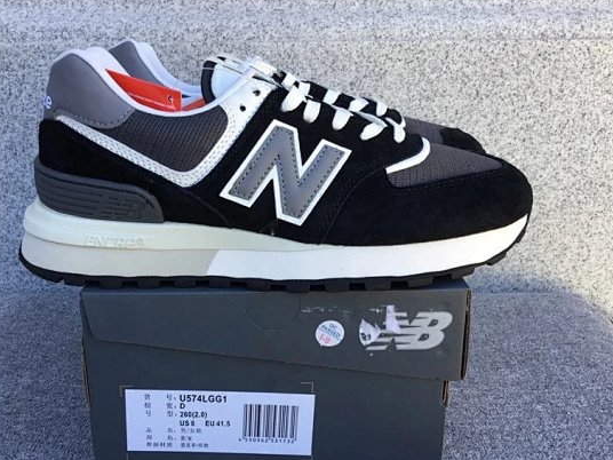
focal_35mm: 37
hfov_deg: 50.1
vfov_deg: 38.6
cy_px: 261
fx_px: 655
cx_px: 282
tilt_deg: -19.5
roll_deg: +1.1
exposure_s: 1/130
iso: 25
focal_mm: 3.3
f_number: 2.4
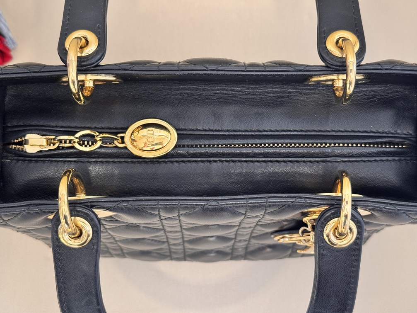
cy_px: 156
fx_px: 578
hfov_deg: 39.7
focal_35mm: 48
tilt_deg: -82.4
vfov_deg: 30.3
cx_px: 208
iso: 250
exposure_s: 1/33
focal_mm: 6.76
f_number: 1.78
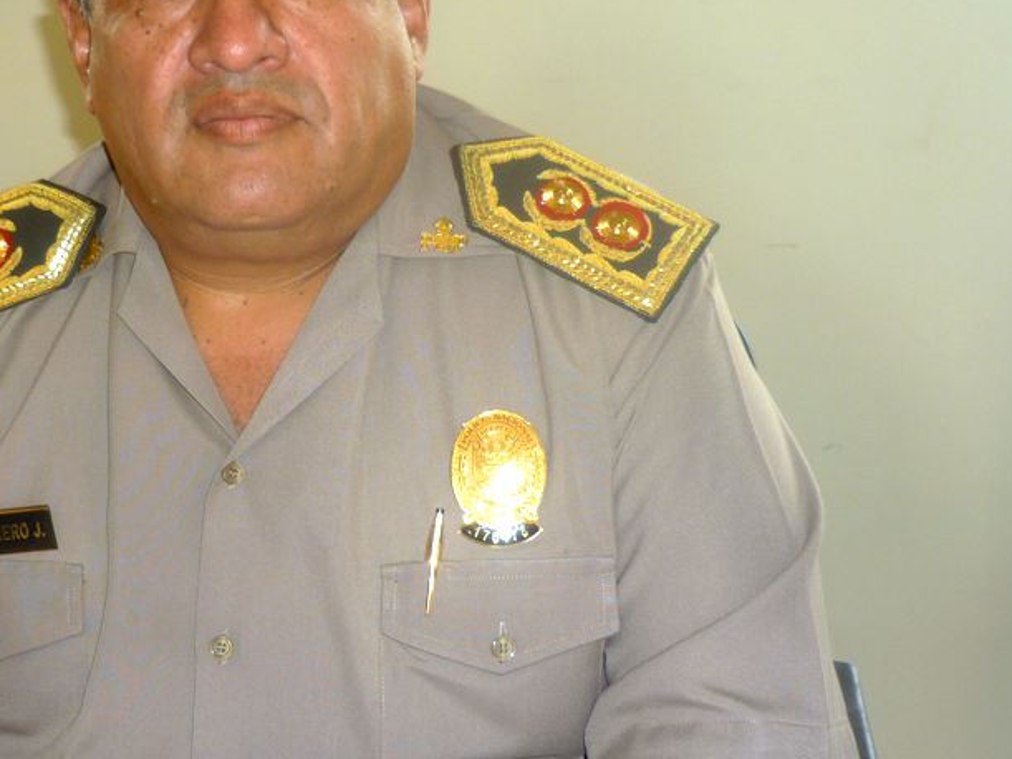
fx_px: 1578
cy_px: 346
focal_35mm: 54
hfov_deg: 35.1
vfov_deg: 27.0
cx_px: 311
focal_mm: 5.5
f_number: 2.8
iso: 100
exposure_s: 1/30
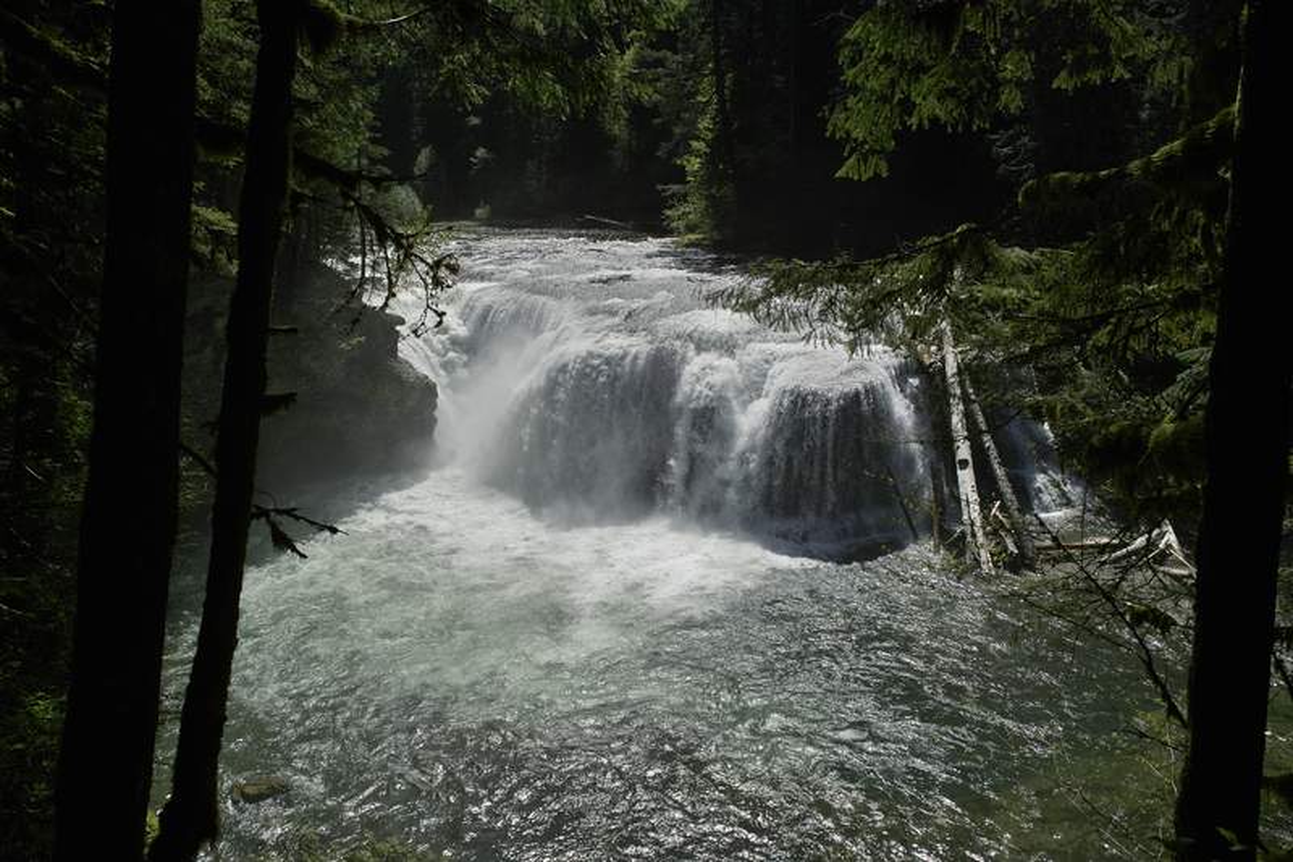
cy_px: 431
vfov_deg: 46.4
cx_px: 646
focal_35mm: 28
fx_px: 1005
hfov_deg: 65.5
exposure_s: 1/200
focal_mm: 16.6
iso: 100
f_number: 9
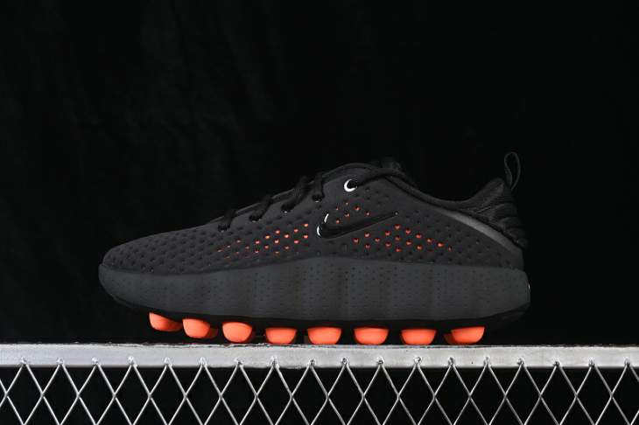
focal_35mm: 75
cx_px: 320
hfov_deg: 27.0
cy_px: 212
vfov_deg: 18.2
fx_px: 1331
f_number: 6.3
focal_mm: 50
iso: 160
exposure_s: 1/60
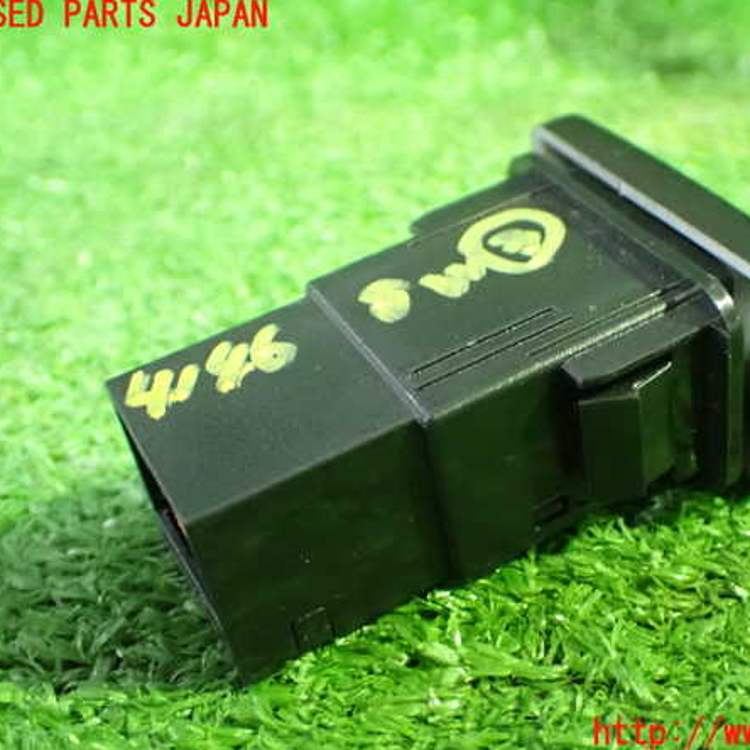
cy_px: 375
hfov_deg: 34.5
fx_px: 1201
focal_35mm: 49
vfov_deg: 34.7
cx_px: 468
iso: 1600
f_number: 2.8
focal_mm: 7.31
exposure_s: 1/25
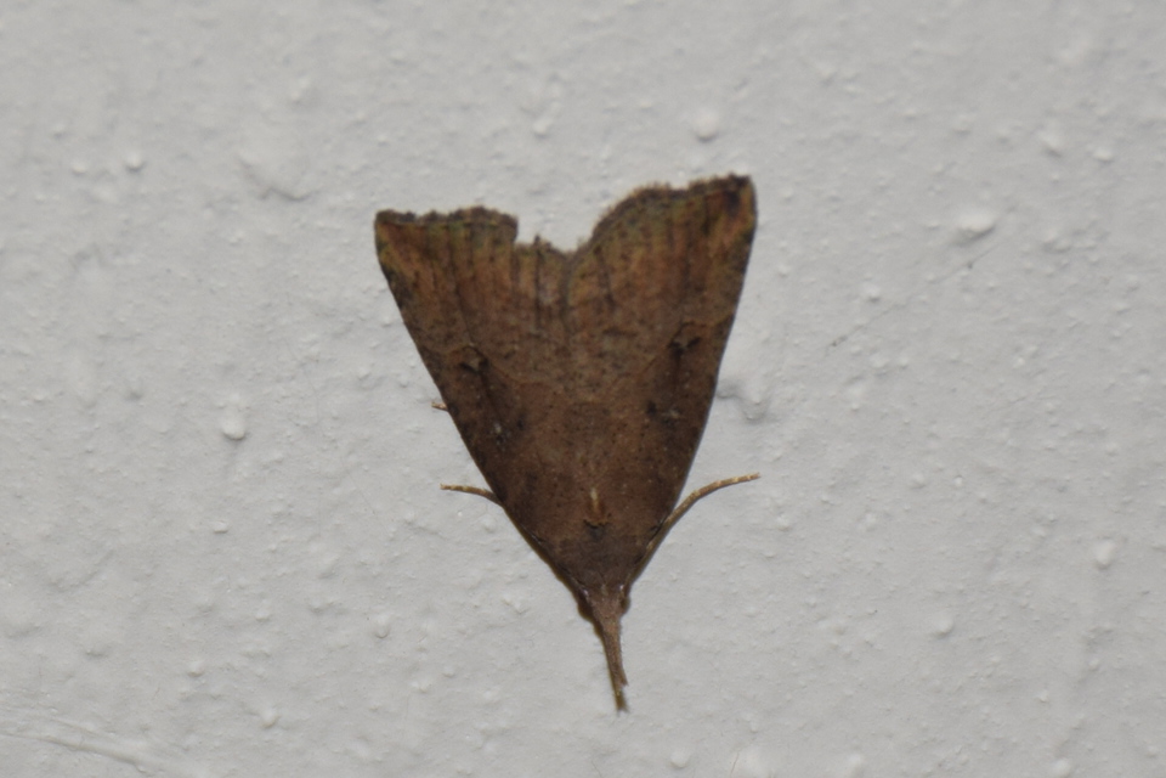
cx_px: 583
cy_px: 389
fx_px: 6801
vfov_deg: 6.5
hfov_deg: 9.8
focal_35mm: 210
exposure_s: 1/60
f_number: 5.6
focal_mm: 140
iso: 320
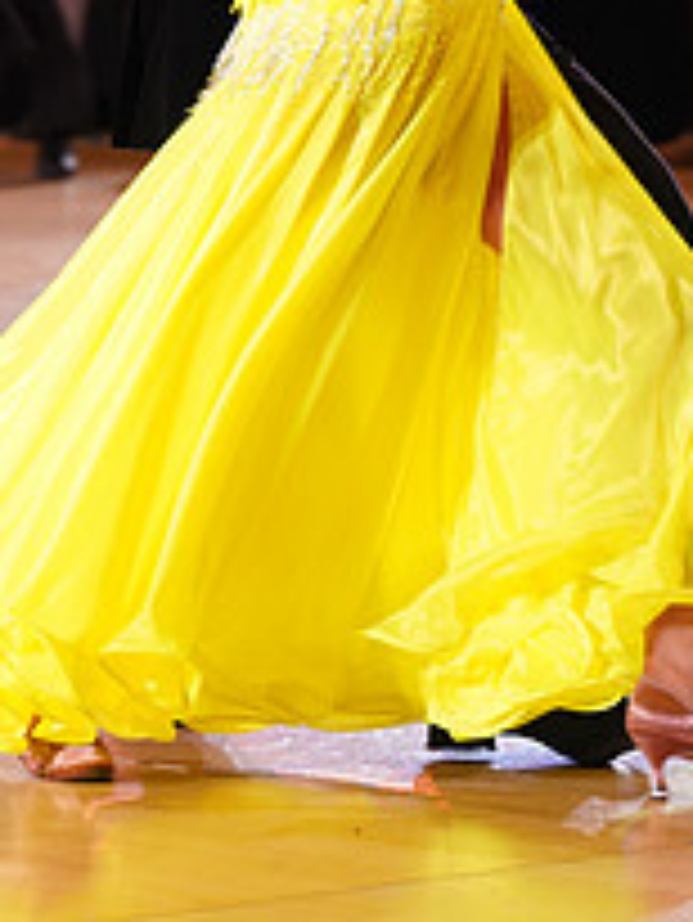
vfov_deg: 6.9
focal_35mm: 286
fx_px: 7626
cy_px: -288
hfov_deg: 5.2
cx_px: 281
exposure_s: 1/160
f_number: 4.5
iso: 1600
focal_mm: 105
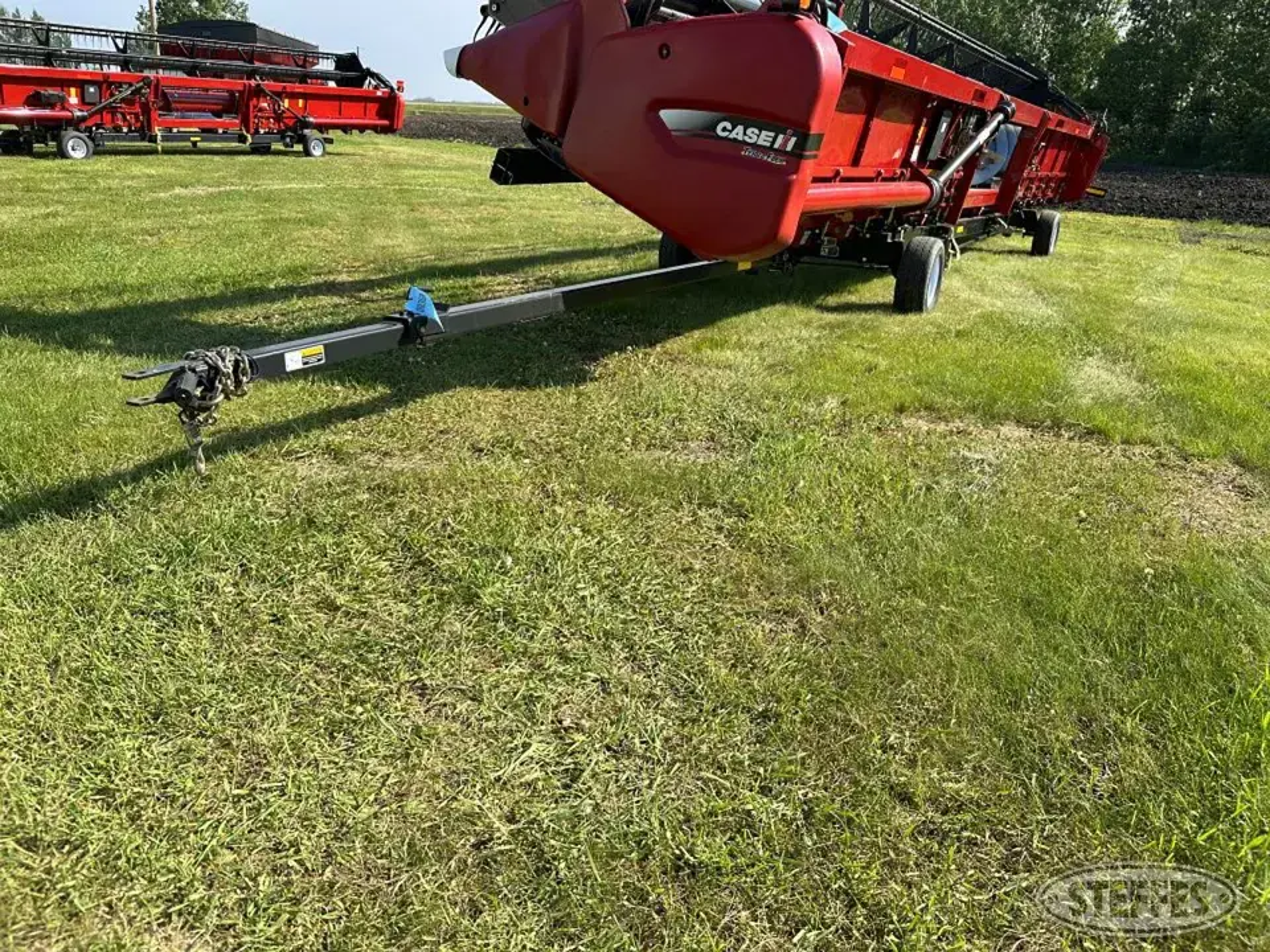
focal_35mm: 24
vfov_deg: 56.8
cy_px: 476
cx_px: 635
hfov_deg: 71.6
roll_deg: -2.2
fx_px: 881
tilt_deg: -22.7
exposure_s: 1/2410
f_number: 1.78
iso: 80
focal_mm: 6.86
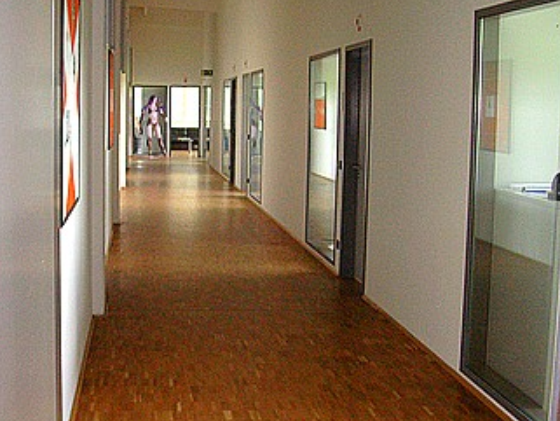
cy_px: 205
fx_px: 858
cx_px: 190
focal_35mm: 53
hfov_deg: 35.8
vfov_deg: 27.5
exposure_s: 1/45
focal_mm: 6.1
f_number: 2.8
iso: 160
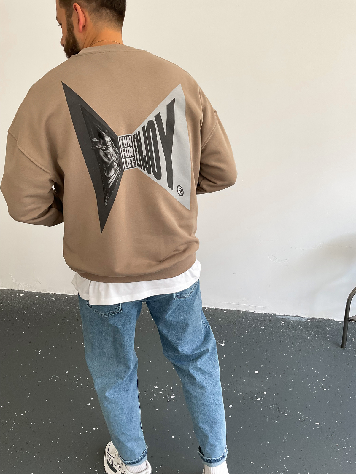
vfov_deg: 61.7
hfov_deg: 48.2
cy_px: 237
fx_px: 398
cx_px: 178
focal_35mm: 29
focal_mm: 3
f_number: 1.8
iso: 50
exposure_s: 1/120
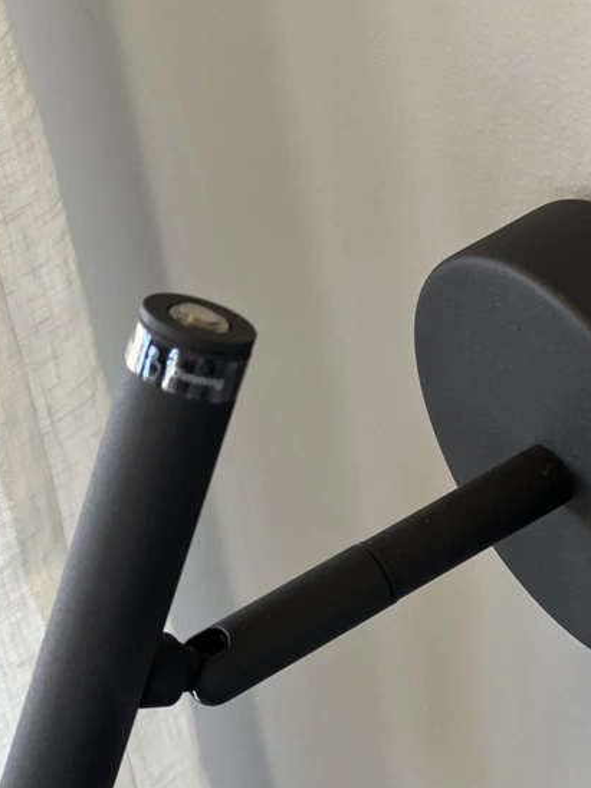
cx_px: 259
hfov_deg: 16.4
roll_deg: +10.0
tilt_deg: -30.8
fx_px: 2049
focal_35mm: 90
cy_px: 365
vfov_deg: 21.8
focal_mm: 9
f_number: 2.8
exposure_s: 1/40
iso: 200
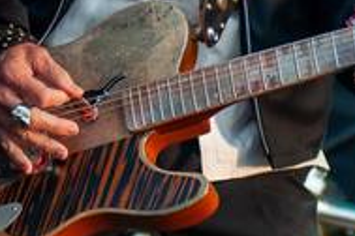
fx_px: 4506
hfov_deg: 4.5
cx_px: 128
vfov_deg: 3.0
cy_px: -197
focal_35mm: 457
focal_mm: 80
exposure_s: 1/640
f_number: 3.5
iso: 200
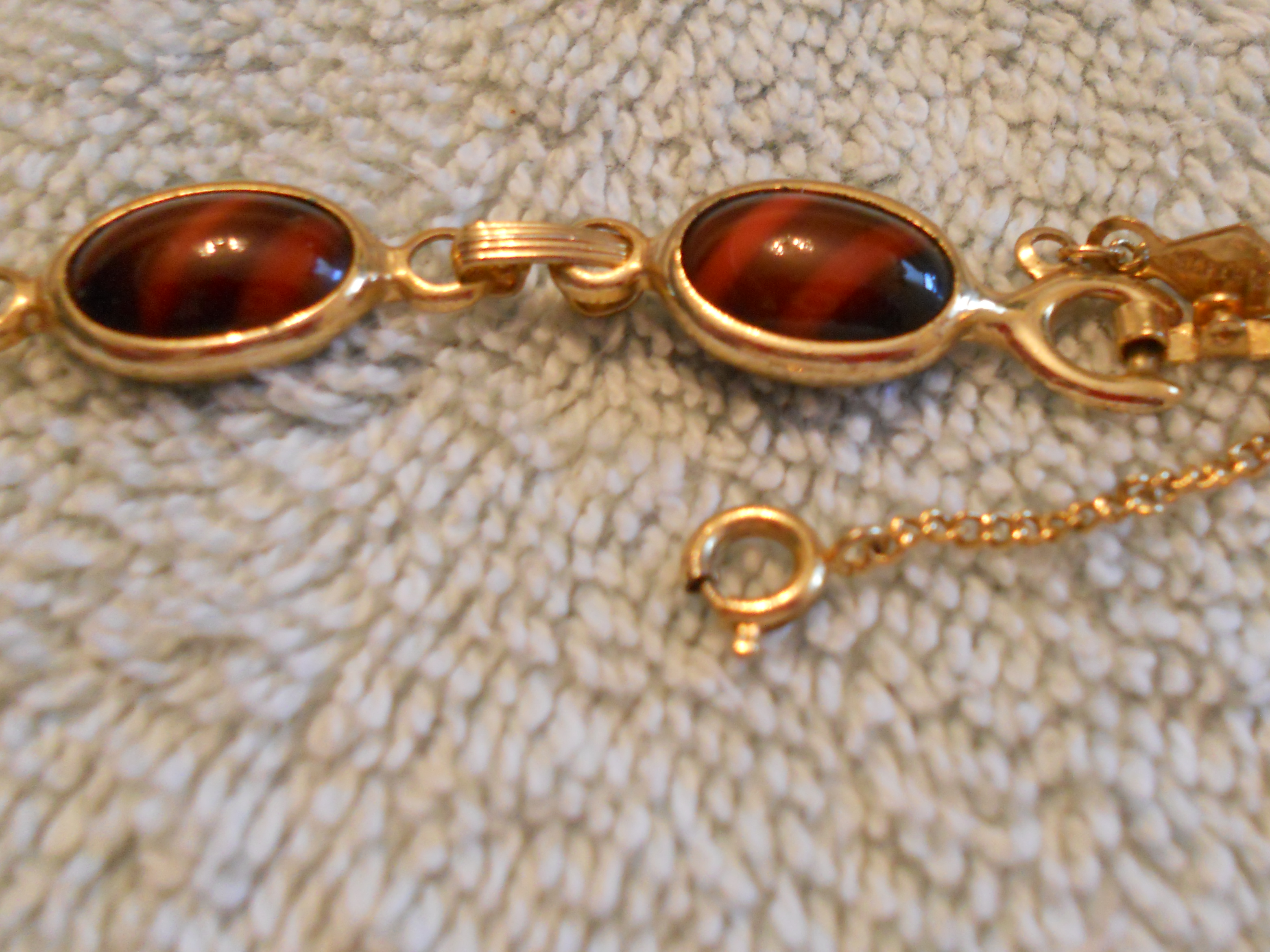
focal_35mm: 41
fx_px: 1504
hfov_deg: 45.3
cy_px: 443
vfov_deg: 35.1
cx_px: 807
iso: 320
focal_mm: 5.8
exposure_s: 1/30
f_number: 3.5
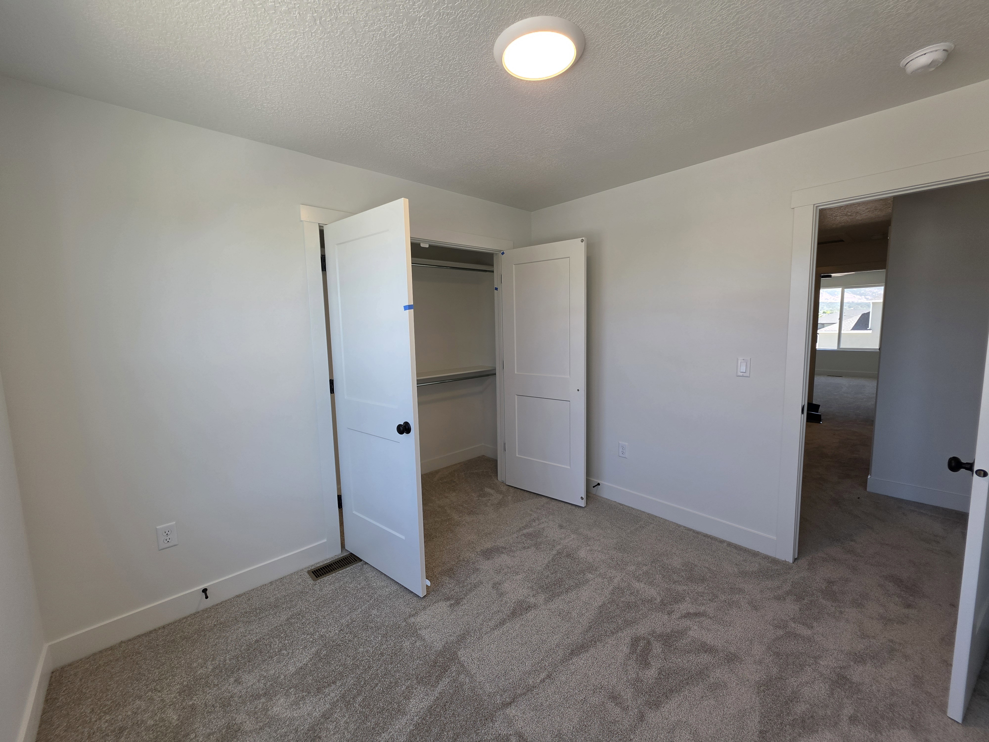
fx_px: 371
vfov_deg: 89.9
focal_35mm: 13
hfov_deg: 106.2
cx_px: 494
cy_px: 371
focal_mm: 2.2
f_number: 1.9
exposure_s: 1/120
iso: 32
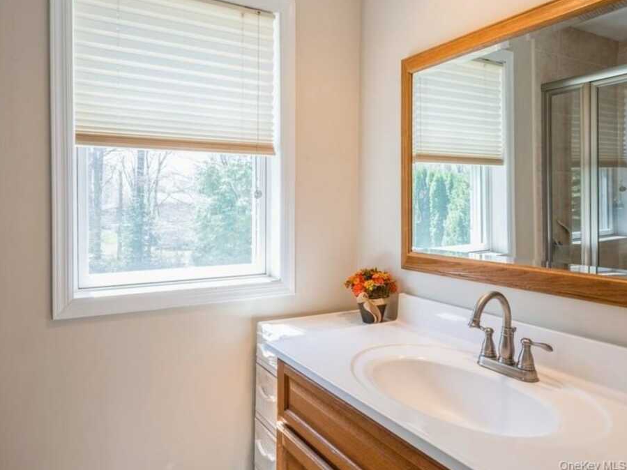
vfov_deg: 58.9
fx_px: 417
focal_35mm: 23
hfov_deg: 73.6
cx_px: 273
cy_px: 235
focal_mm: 14
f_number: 11
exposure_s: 1/5
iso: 100
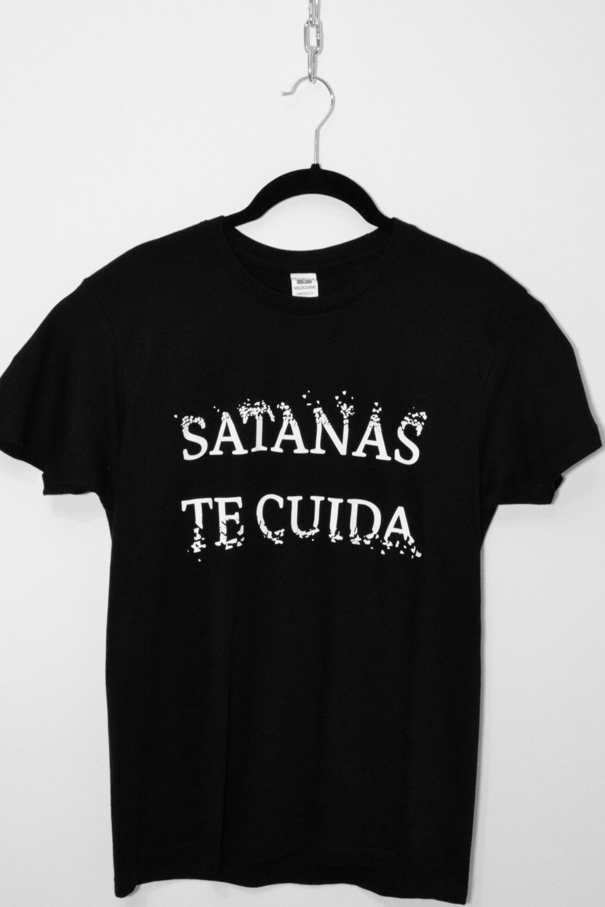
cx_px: 309
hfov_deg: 26.5
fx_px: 1286
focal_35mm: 51
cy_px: 458
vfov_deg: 38.9
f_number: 14
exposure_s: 1/20
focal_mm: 26
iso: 3200
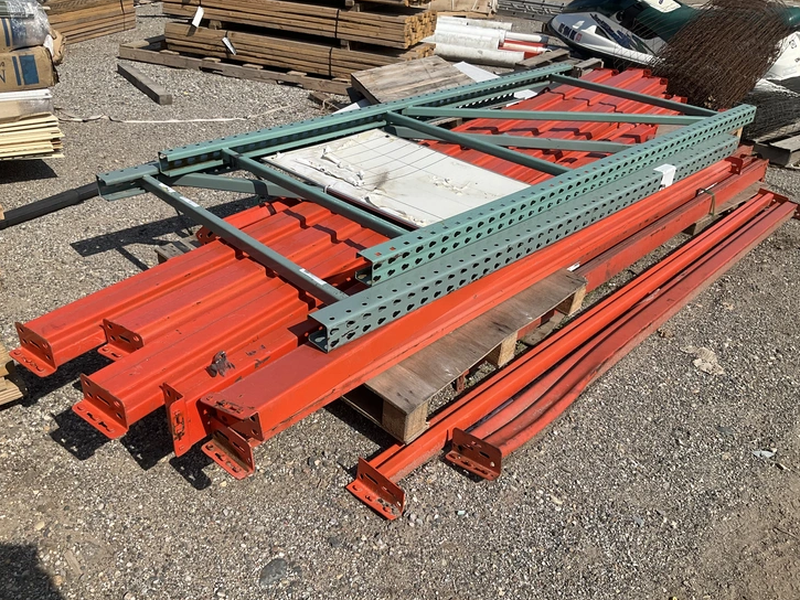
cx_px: 395
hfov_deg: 60.0
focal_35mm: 30
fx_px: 693
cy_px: 292
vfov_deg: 46.8
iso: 25
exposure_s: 1/2227
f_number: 1.8
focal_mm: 3
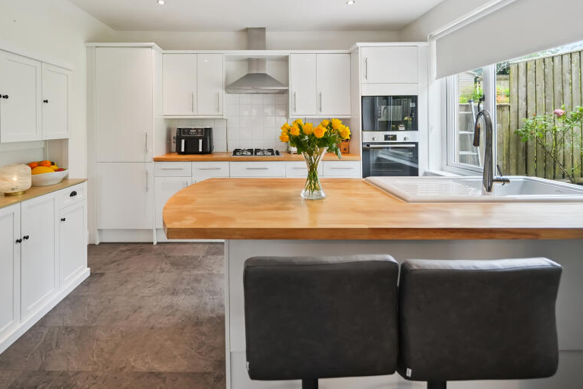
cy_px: 133
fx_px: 259
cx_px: 282
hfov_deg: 96.7
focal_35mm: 16
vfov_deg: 71.8
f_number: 4
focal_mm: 12
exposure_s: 1/200
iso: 800
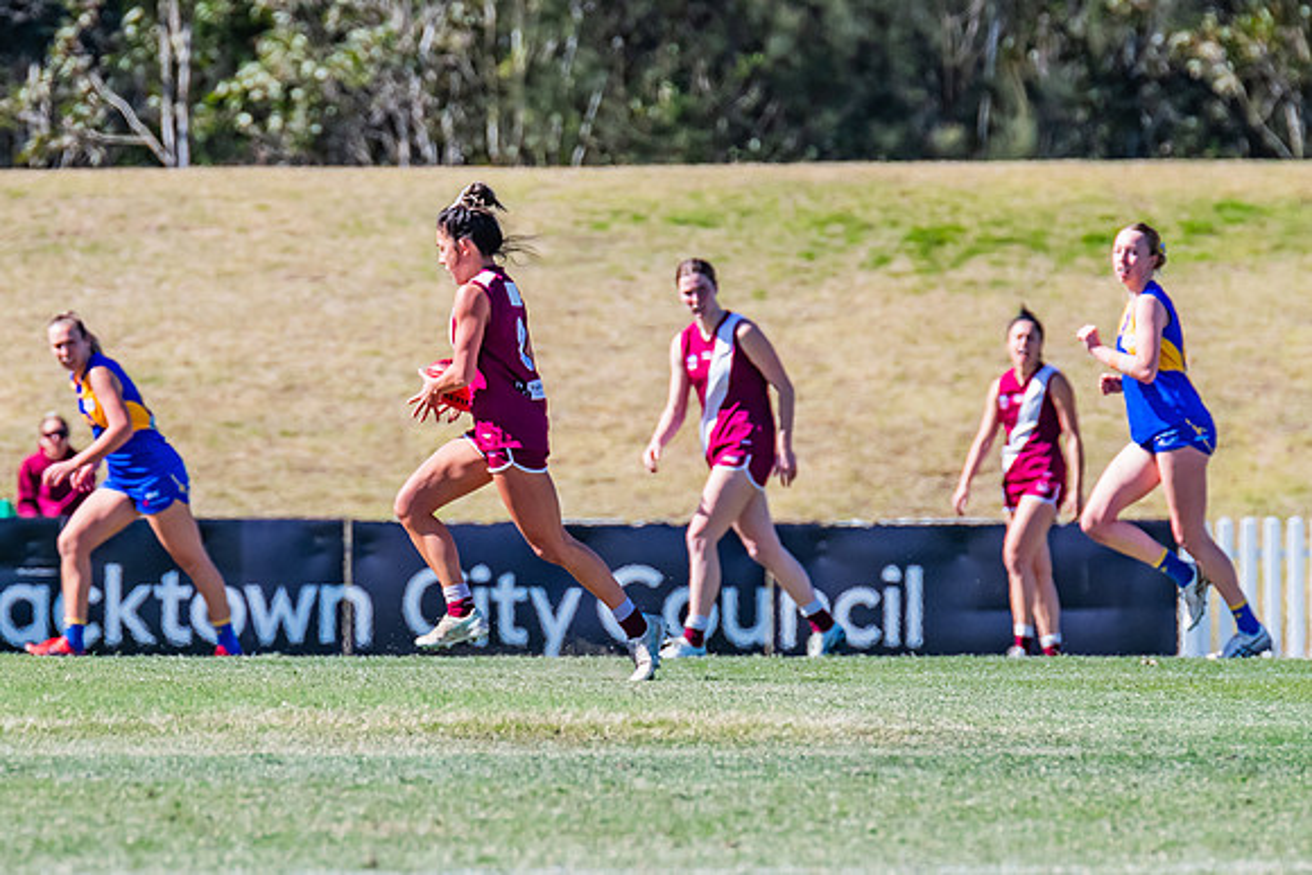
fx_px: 26411
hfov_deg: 2.8
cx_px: 384
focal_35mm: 725
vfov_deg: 1.9
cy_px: 402
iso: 800
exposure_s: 1/1600
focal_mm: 420
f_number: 8
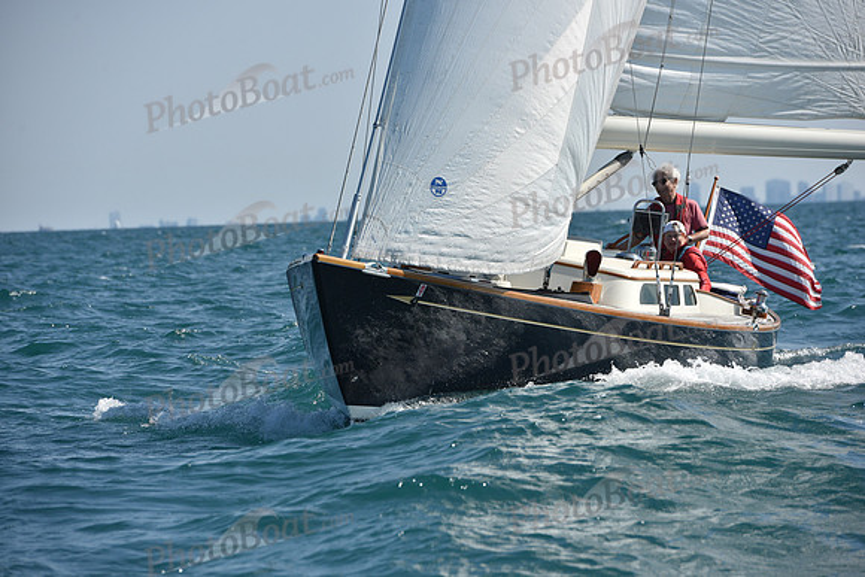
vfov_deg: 6.9
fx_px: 4806
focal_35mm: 200
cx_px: 432
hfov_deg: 10.3
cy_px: 288
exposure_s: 1/1600
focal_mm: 200
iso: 250
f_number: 7.1
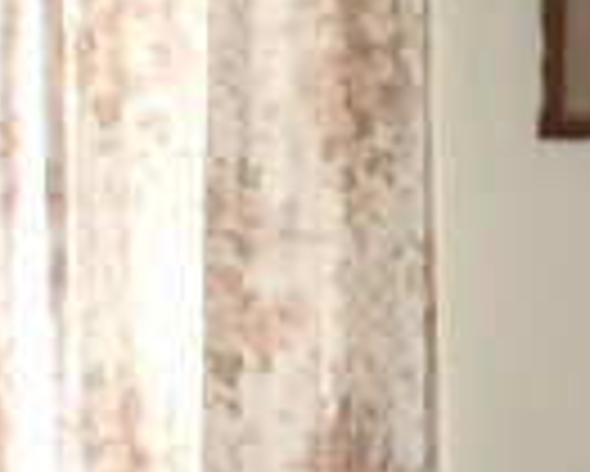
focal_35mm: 139
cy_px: 526
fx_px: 2429
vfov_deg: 11.0
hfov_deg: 13.8
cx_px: 484
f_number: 3.9
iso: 400
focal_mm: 5.1
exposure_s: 1/34
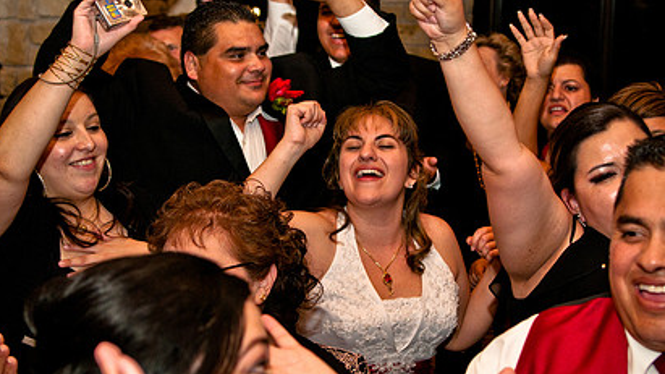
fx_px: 1093
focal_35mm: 62
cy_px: 182
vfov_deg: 19.4
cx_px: 348
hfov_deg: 33.8
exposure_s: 1/200
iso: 400
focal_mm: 28
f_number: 3.2
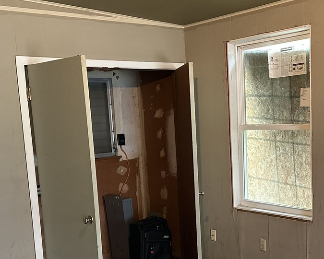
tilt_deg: -9.3
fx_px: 479
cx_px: 204
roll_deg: +2.0
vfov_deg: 29.9
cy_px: 184
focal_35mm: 50
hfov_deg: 37.1
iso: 400
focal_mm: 6.86
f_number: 1.78
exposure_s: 1/60
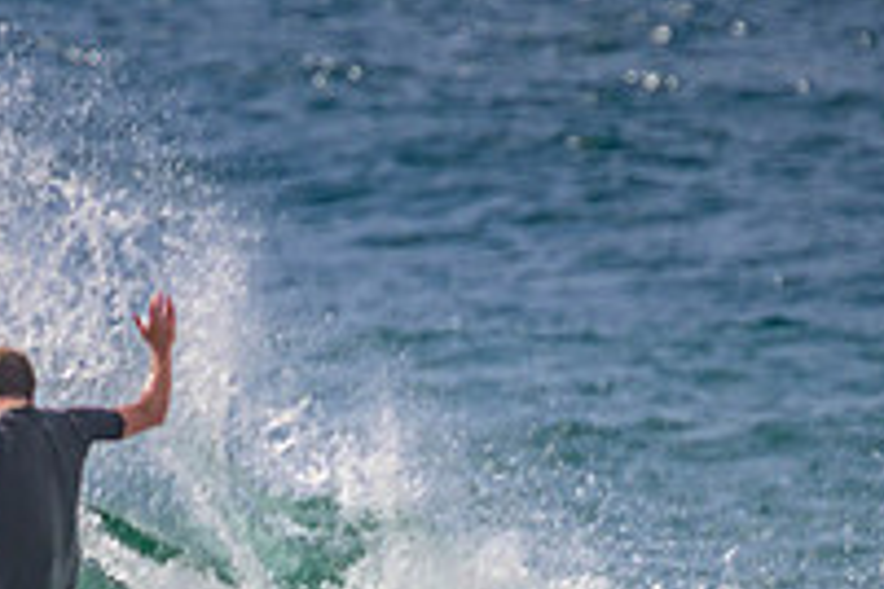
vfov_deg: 0.6
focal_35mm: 2311
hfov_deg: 0.9
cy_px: 811
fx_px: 56743
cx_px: 114
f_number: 11
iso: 640
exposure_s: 1/2000
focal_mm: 800
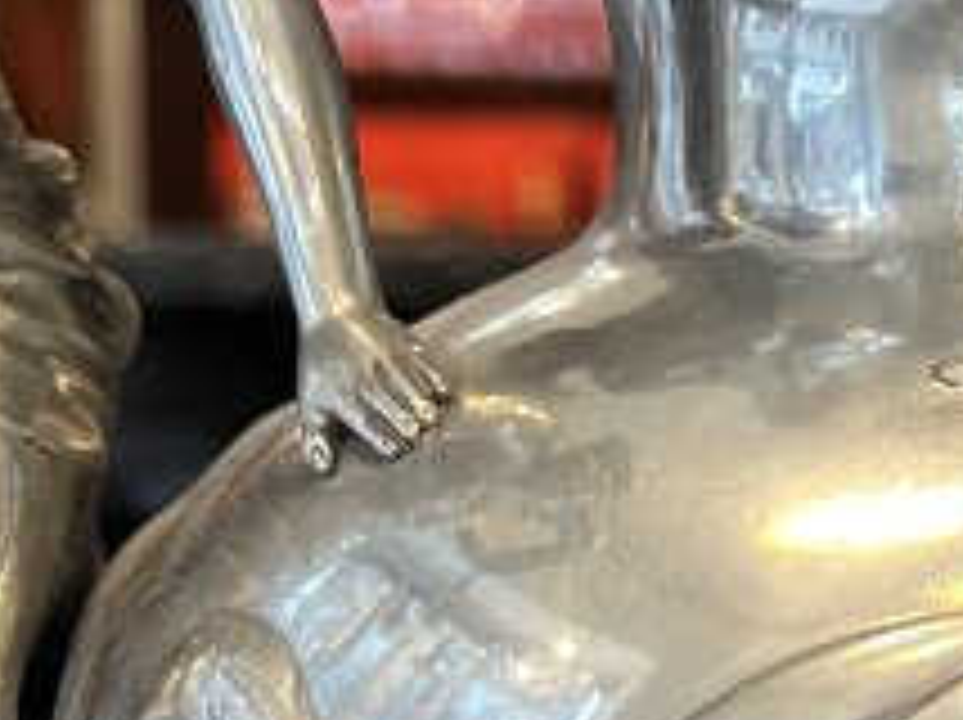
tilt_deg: -12.7
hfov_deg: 13.4
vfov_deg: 9.7
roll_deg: -0.7
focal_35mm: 146
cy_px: 1220
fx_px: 4057
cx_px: 927
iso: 125
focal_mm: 5.7
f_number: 1.5
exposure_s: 1/100
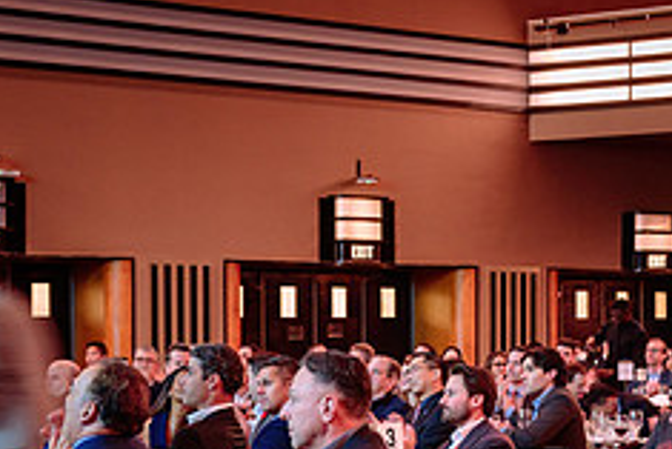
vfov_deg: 15.3
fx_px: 1662
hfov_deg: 22.6
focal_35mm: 89
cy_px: 379
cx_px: 500
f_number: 2.8
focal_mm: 36
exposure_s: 1/13
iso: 1600
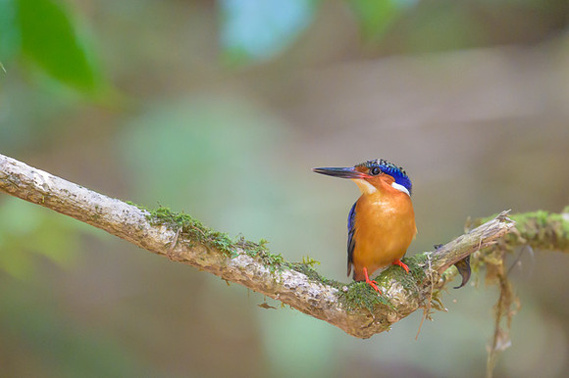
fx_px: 13896
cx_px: 358
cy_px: 219
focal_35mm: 880
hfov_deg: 2.3
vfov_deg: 1.6
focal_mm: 560
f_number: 4
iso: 6400
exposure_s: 1/400
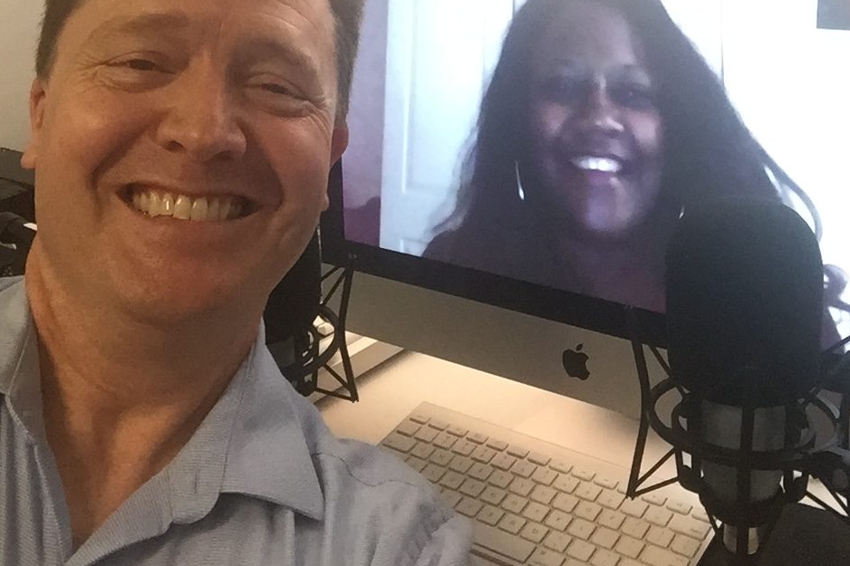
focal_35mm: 44
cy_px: 109
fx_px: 1039
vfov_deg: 29.8
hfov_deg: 44.5
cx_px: 433
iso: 125
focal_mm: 2.65
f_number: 2.2
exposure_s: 1/30
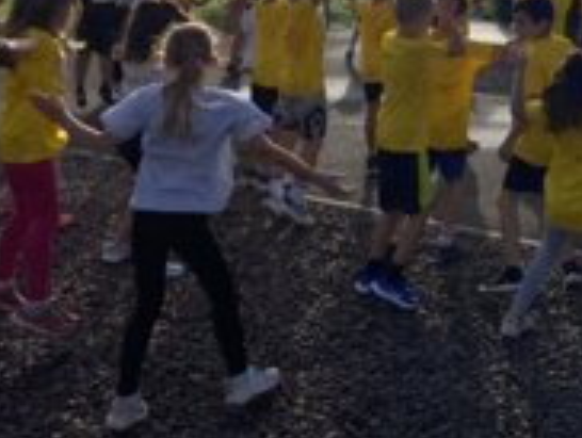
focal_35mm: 57
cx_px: 576
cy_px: -22
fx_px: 960
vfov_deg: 24.3
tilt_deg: -3.2
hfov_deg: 31.3
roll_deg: -1.0
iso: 32
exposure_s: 1/14286
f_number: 1.8
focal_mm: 4.25
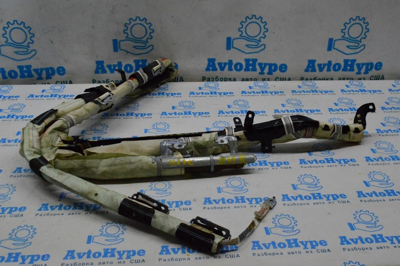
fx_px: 433
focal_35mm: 39
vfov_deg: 34.2
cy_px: 133
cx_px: 200
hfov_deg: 49.6
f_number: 10
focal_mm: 26
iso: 6400
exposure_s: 1/400
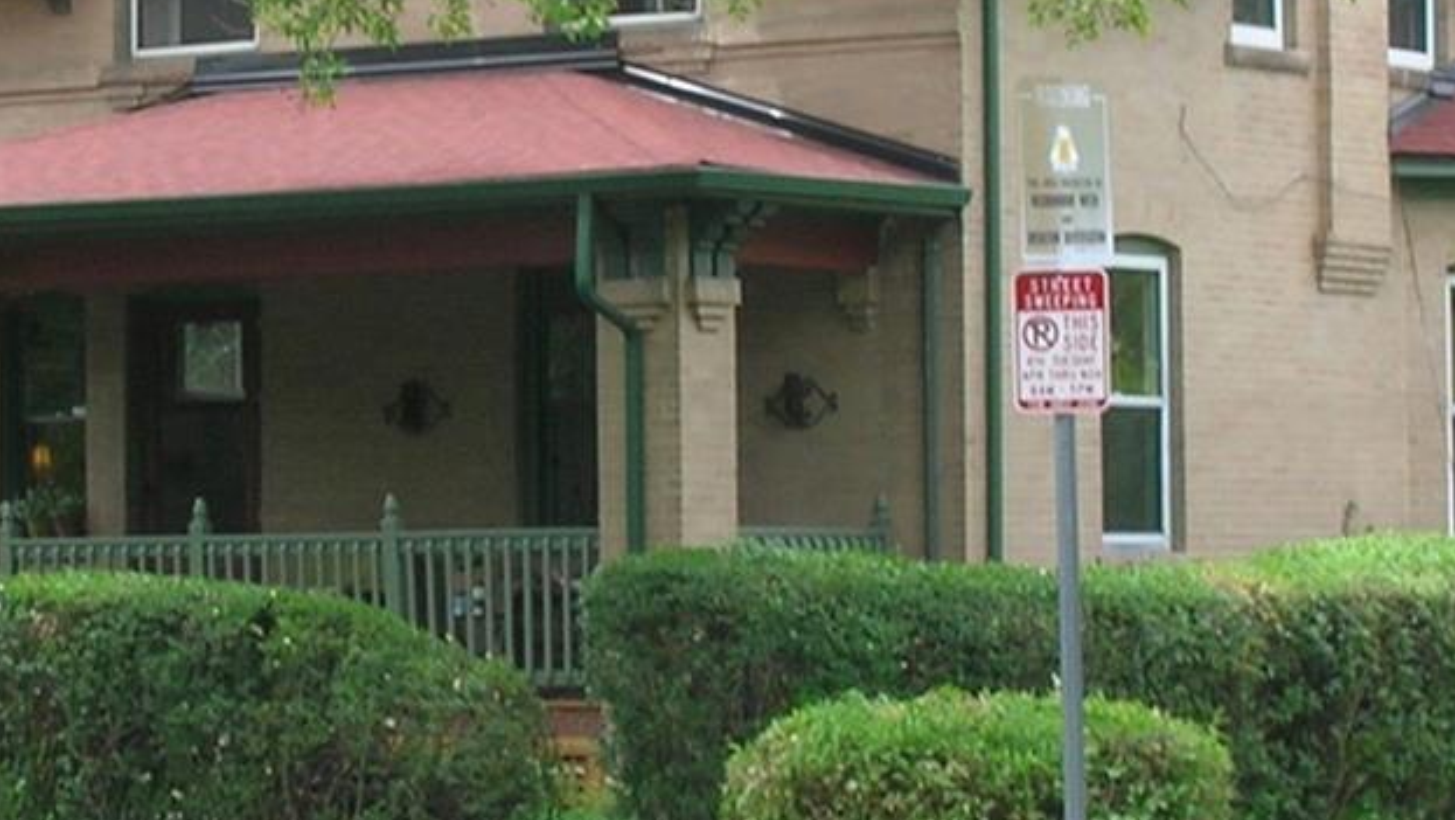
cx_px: 504
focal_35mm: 162
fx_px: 6253
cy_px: 140
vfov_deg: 7.5
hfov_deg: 13.3
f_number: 5.9
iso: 50
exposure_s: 1/62.1
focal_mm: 9.7
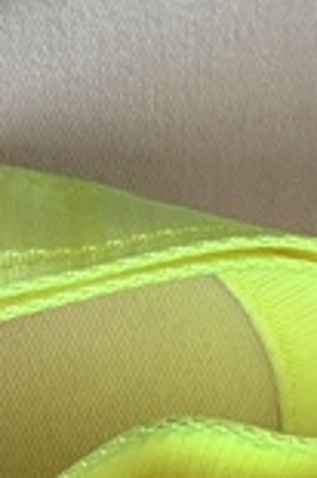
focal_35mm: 325
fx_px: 4302
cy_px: 222
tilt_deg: -70.5
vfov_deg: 6.3
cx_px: -933
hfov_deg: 4.0
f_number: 1.78
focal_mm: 6.76
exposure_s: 1/100
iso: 80
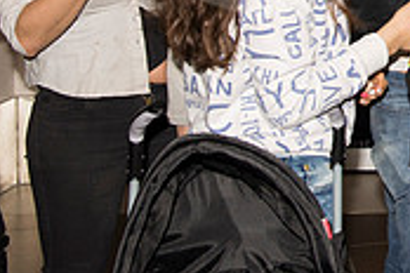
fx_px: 1332
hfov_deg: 15.6
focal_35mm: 117
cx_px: 676
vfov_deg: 11.2
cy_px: -152
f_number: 6.3
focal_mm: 35
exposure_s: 1/160
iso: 500
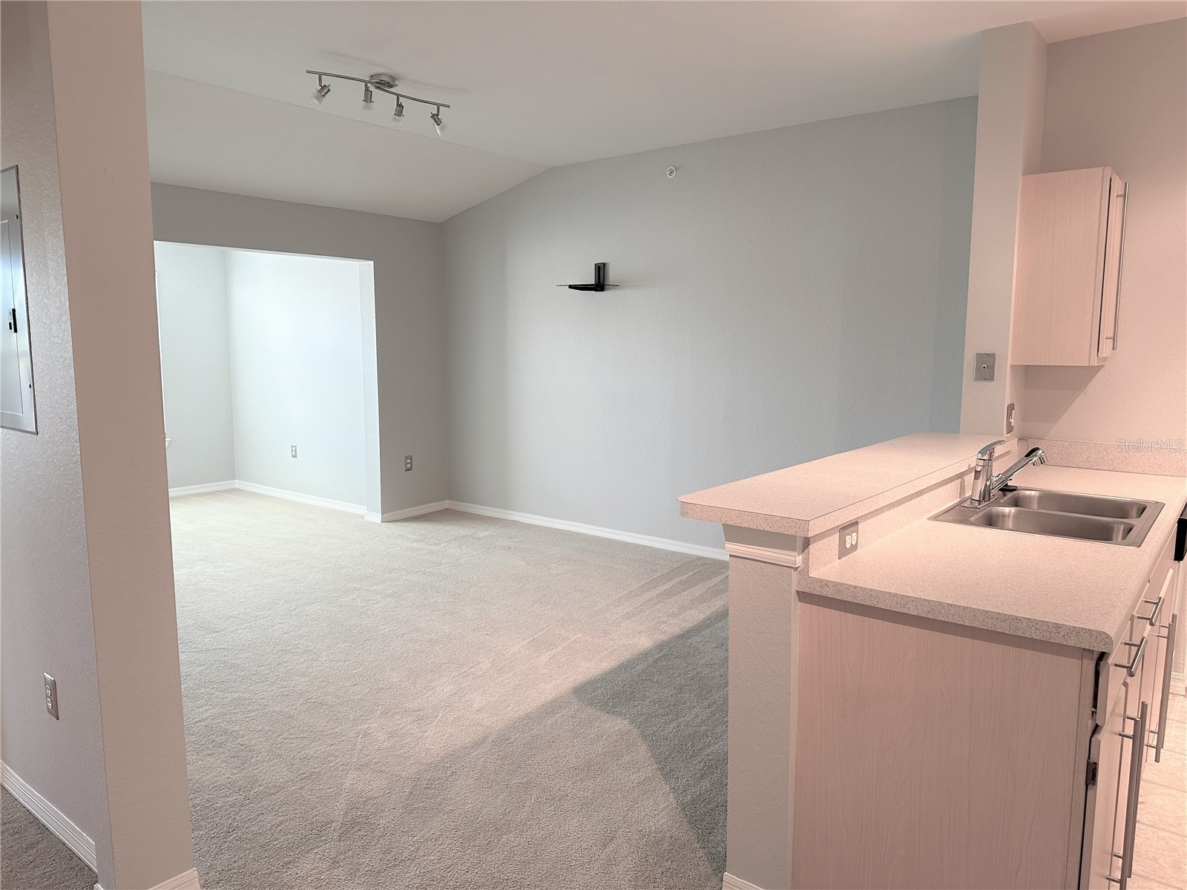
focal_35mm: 24
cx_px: 594
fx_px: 823
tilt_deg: -7.4
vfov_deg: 56.8
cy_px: 445
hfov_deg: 71.6
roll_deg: -0.5
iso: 160
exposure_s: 1/60
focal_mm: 6.86
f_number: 1.78
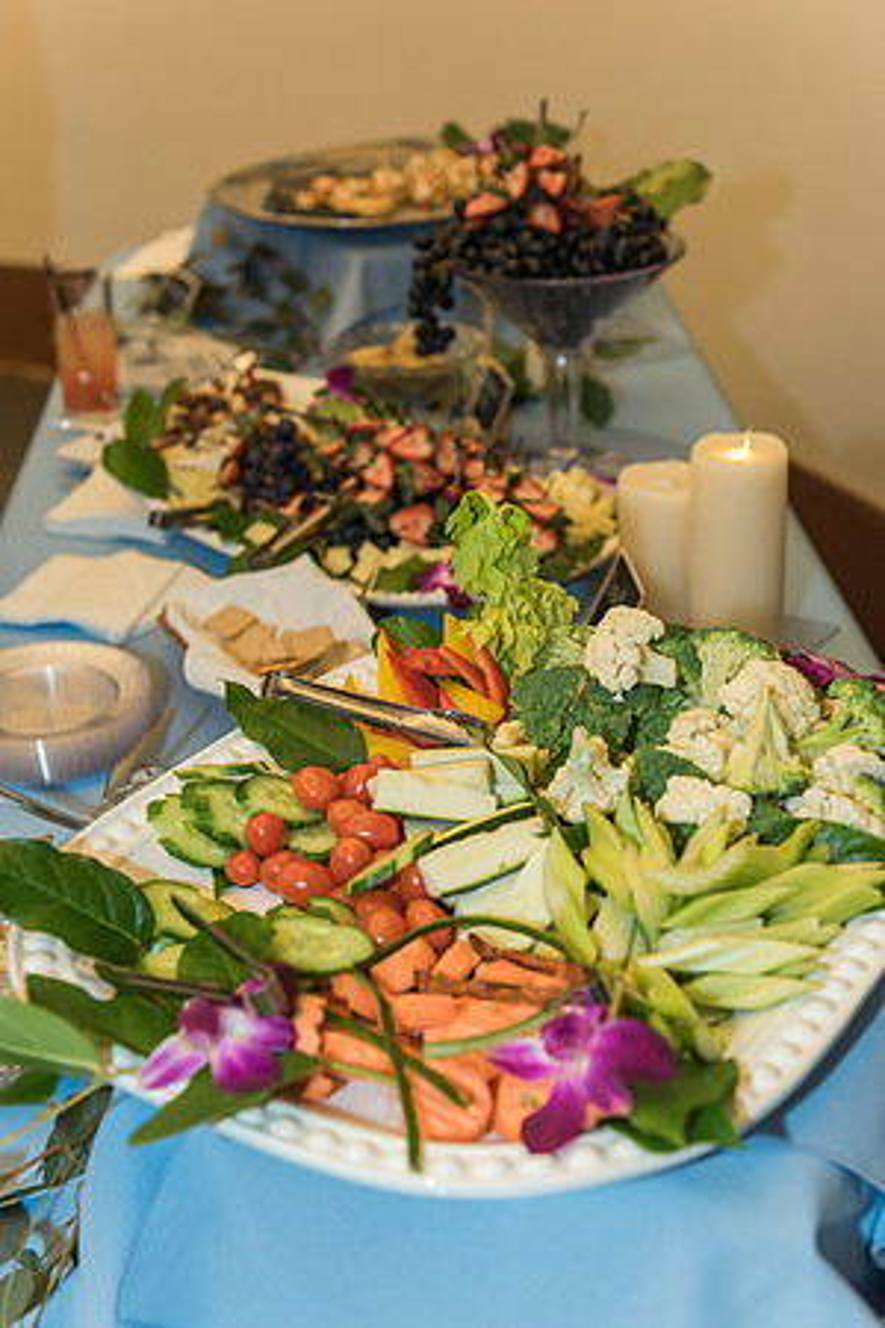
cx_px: 442
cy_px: 664
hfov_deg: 27.0
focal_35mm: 50
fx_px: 1844
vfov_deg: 39.6
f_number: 4
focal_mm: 50
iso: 1250
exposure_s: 1/100
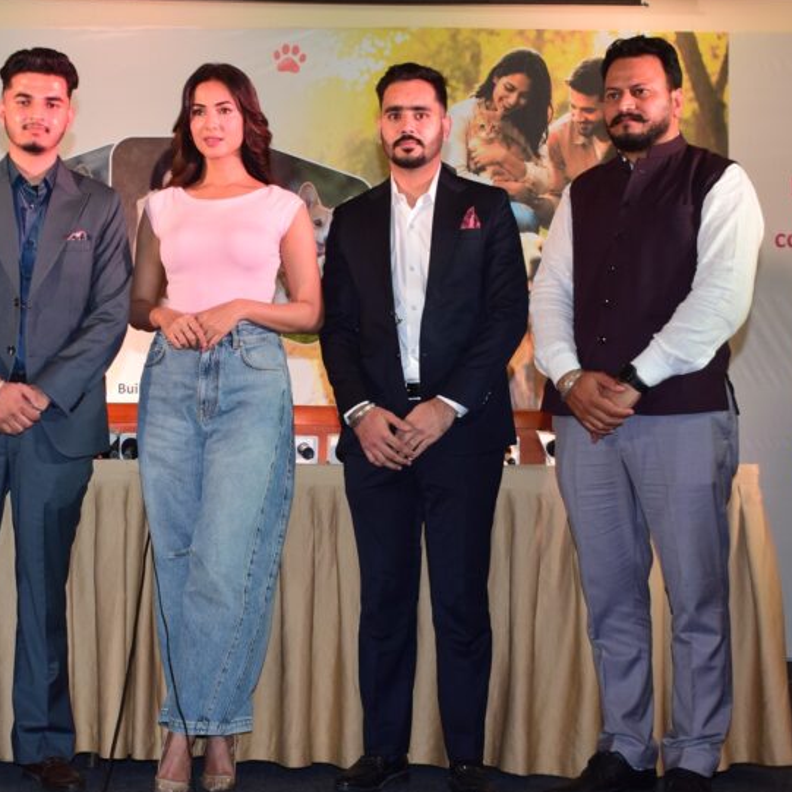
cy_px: 389
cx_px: 173
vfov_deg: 21.1
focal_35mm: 82
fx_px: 2123
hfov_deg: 20.9
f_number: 5.6
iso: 800
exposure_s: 1/125
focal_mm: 34
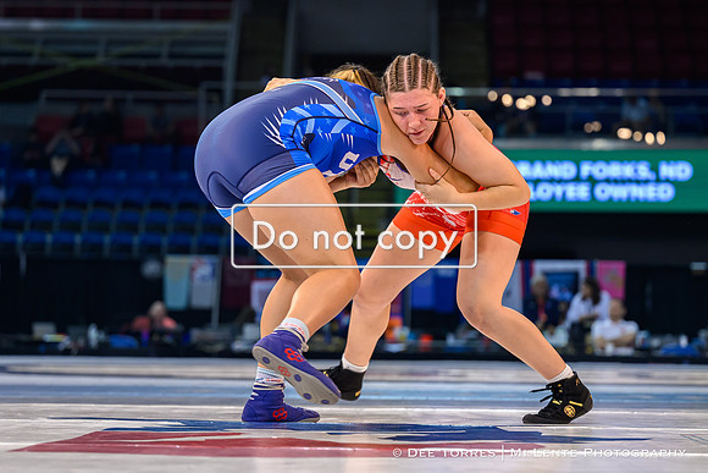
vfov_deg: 9.3
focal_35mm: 147
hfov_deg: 14.0
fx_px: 2893
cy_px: 232
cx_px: 360
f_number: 2.8
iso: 1800
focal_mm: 90
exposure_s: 1/800
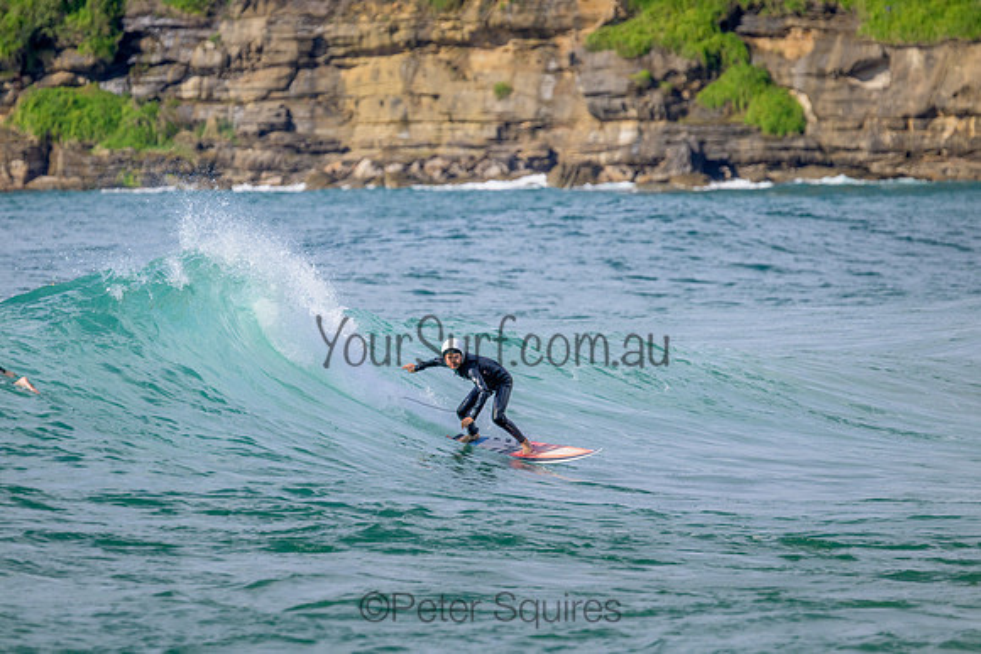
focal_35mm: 540
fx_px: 14718
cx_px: 490
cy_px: 327
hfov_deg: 3.8
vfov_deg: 2.5
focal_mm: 540
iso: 900
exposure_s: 1/1600
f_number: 11
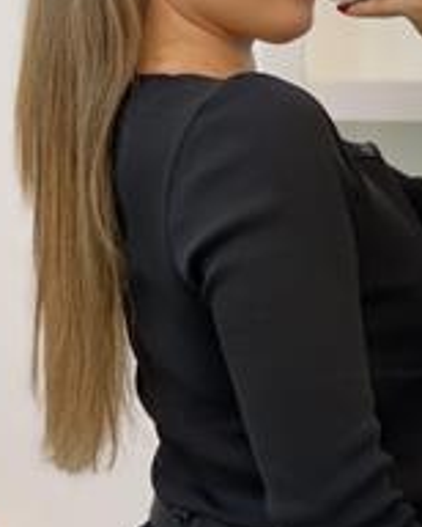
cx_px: 301
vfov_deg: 17.6
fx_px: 1699
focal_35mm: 109
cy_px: 188
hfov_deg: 14.1
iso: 100
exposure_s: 1/100
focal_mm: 6
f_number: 2
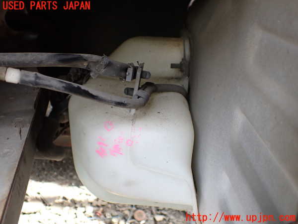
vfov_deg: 46.8
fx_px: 258
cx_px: 149
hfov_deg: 60.0
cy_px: 112
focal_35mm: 30
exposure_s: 1/125
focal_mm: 5.4
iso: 320
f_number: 2.3
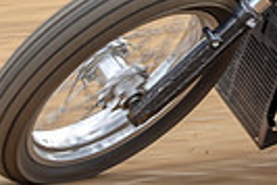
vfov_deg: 2.4
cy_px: -125
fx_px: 4360
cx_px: 251
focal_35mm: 566
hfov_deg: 3.6
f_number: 13
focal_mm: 70
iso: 320
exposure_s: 1/125
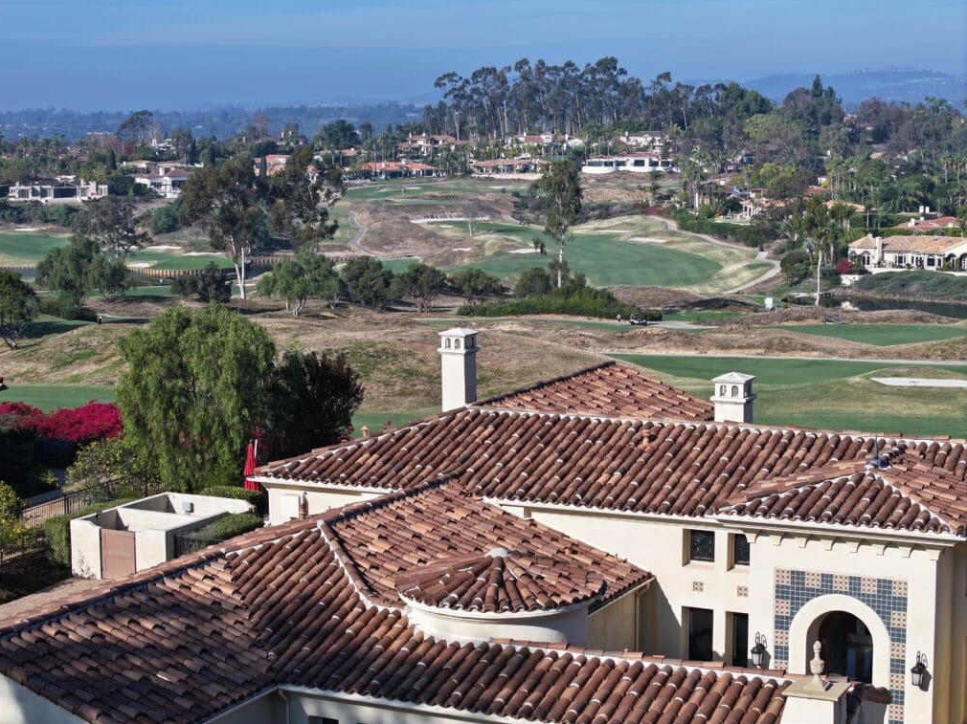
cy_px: 361
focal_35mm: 71
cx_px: 478
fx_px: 1983
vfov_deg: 20.7
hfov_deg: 27.4
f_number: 2.8
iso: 120
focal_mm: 19.35
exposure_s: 1/1250
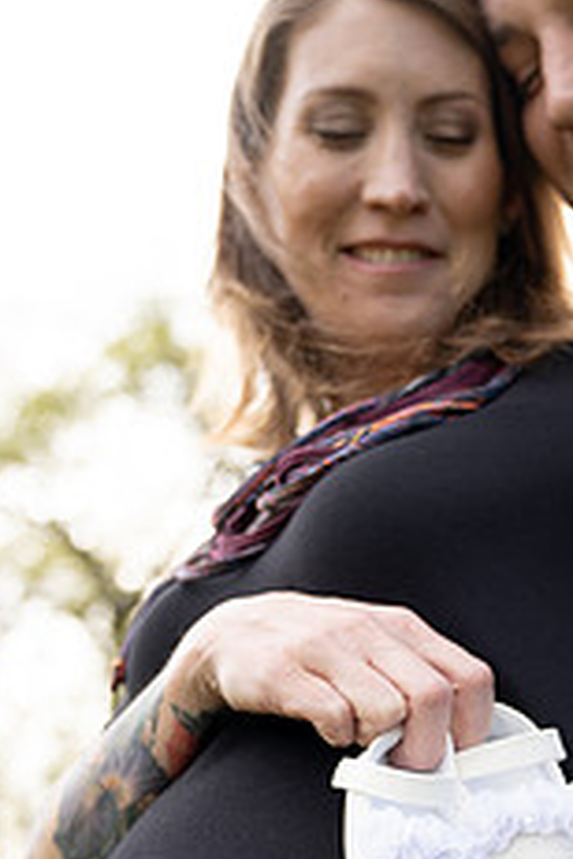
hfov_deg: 19.3
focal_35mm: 70
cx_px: 454
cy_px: 699
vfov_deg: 28.2
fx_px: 1671
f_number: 3.2
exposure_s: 1/125
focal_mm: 36
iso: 125
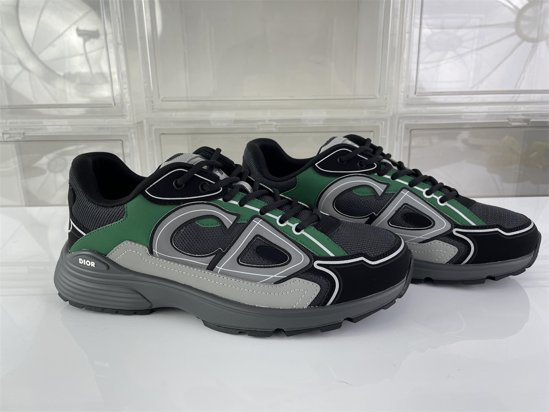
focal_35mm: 26
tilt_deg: -16.2
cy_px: 206
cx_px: 274
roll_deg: +1.3
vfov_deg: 53.1
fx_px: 412
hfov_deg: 67.3
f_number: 1.6
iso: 32
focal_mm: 4.2
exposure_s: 1/210
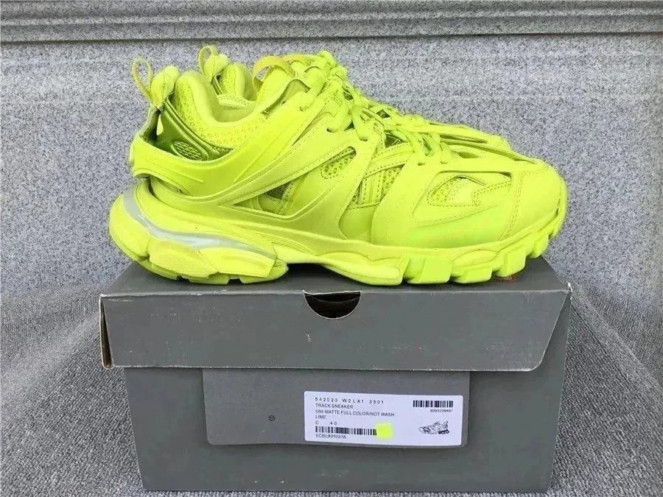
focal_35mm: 31
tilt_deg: -19.2
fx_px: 594
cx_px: 332
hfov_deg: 58.4
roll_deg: +0.9
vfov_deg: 45.4
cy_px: 248
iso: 25
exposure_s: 1/388
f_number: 2.4
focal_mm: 3.3
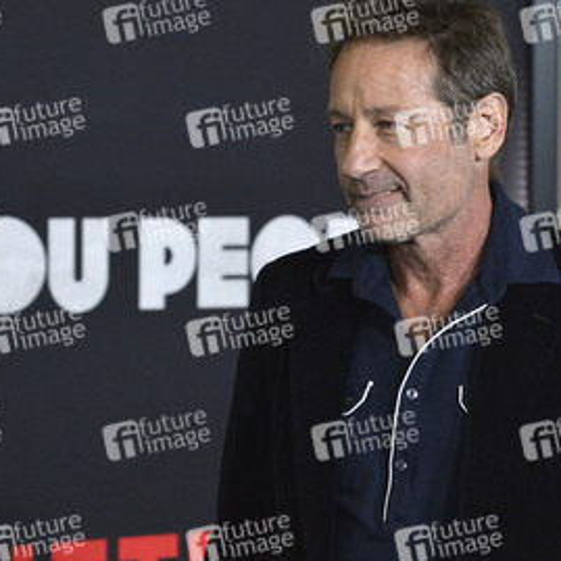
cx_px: 392
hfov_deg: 11.7
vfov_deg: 11.7
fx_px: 2732
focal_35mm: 149
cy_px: 279
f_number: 6.3
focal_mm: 105
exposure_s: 1/250
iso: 3200
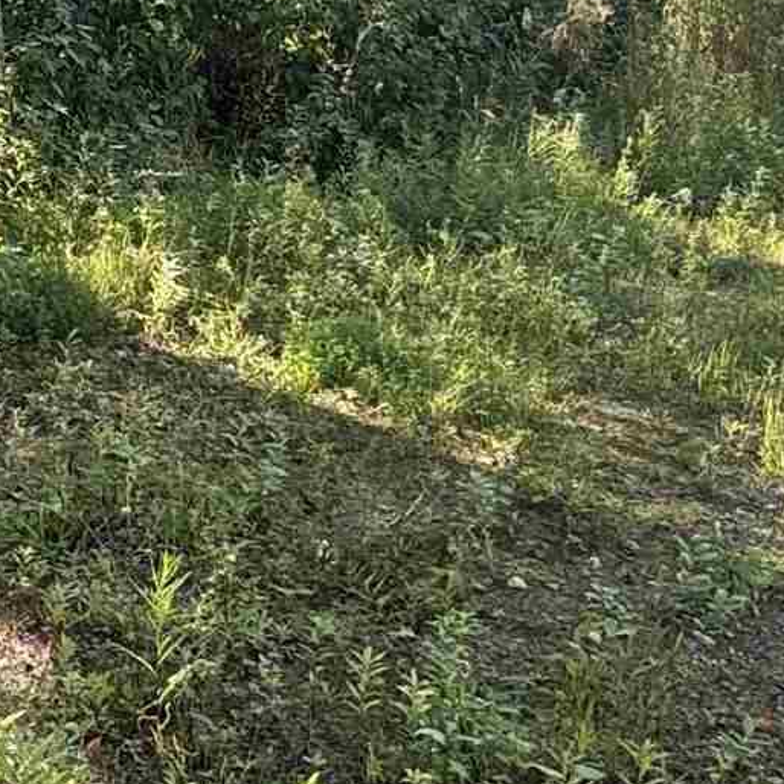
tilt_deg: -2.9
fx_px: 1896
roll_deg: +1.7
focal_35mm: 74
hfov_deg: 23.0
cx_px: 139
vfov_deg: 22.4
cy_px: -24
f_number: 2.2
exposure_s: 1/193
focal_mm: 2.22
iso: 40
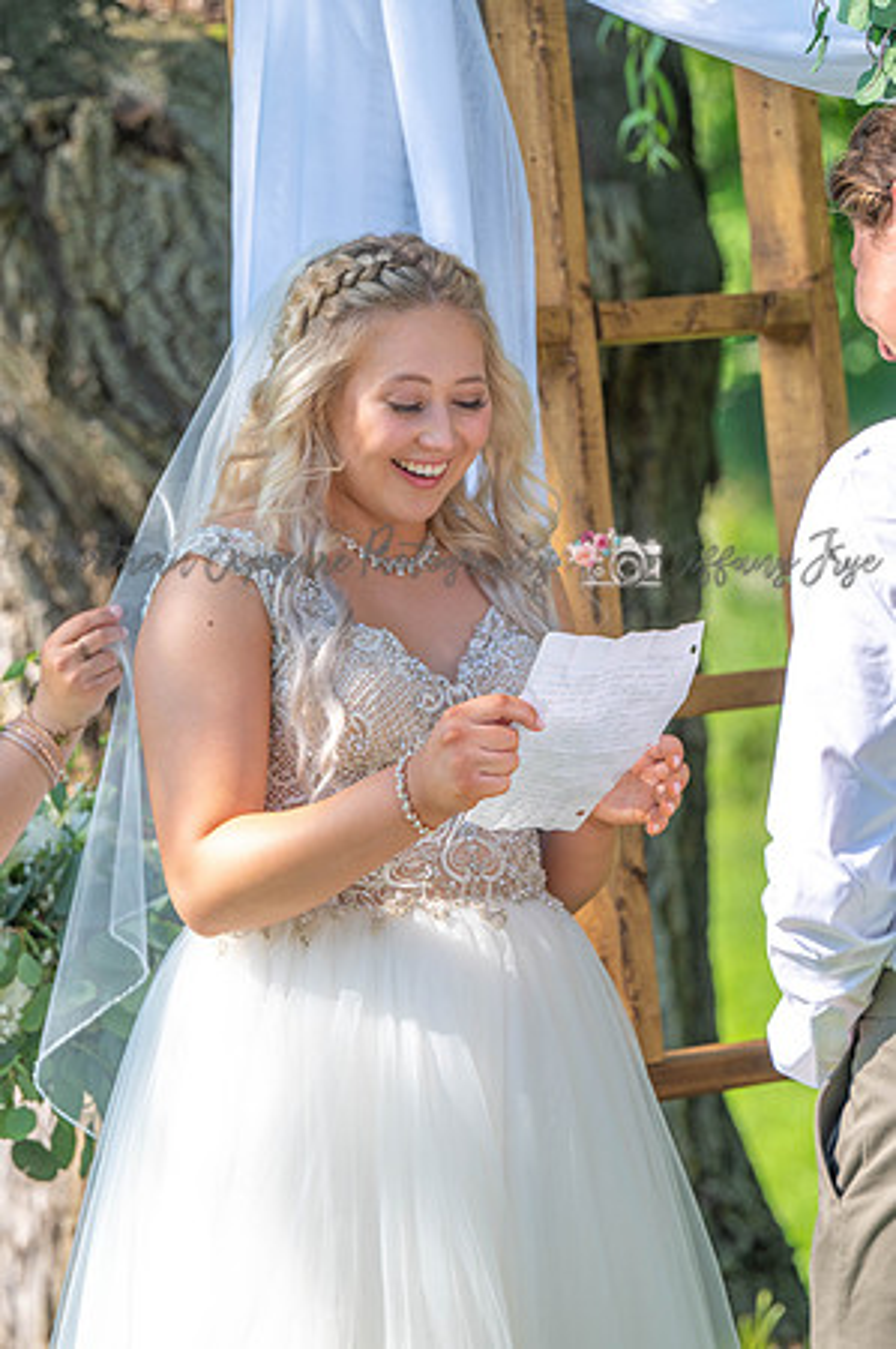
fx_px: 7483
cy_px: 674
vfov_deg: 10.3
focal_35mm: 200
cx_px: 448
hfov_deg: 6.9
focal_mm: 200
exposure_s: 1/500
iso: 125
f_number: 5.6
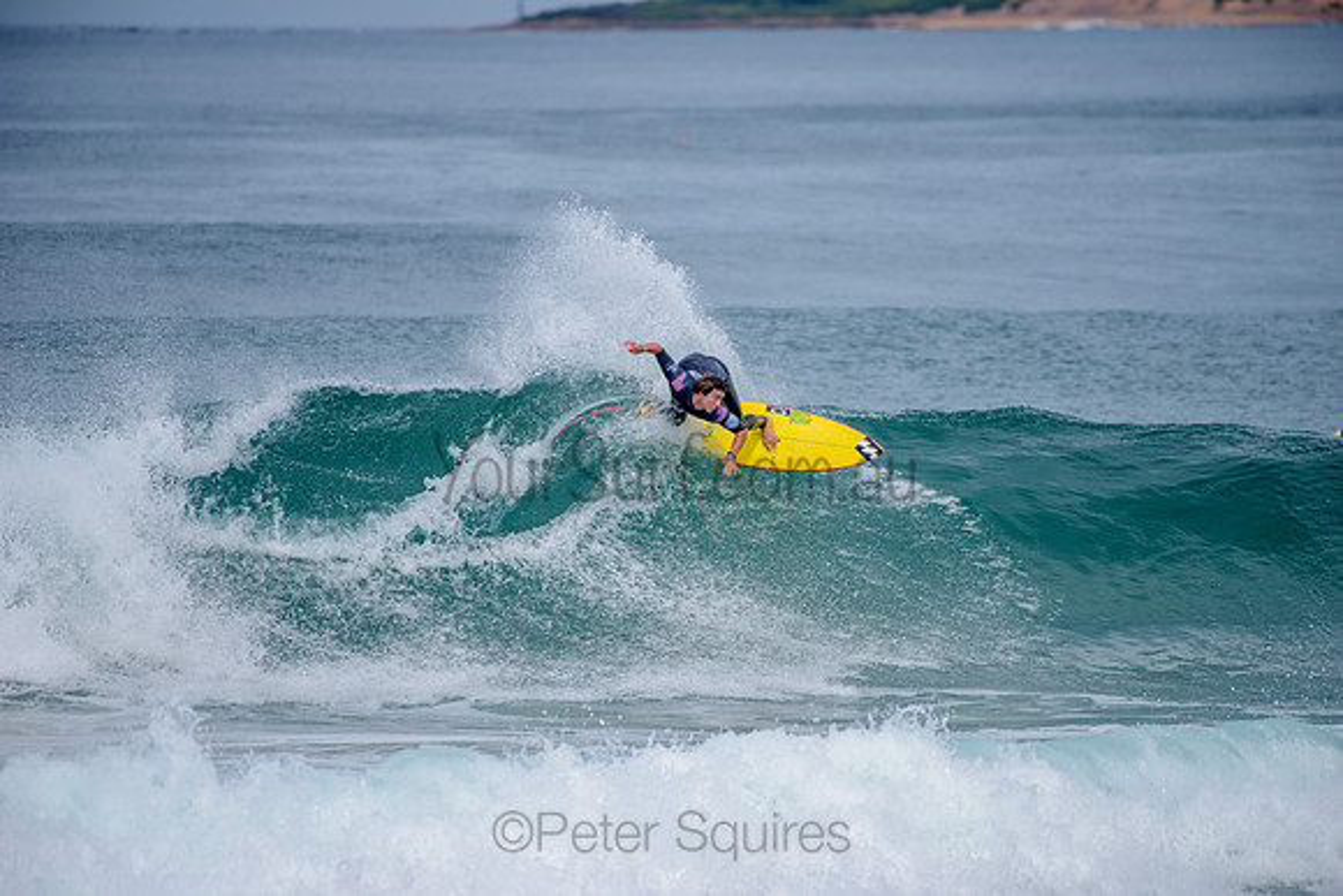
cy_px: 448
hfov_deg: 4.1
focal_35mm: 500
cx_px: 672
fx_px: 18656
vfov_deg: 2.8
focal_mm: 500
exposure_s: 1/2000
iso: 160
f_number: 5.6
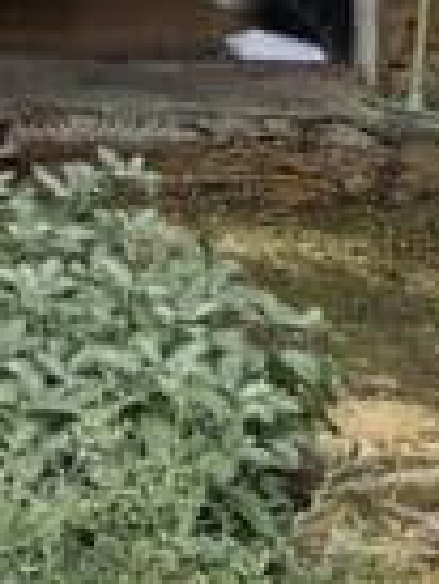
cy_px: -520
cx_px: -77
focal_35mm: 194
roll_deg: +0.0
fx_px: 3275
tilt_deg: -1.8
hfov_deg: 7.6
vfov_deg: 9.6
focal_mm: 4.25
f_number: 1.8
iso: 32
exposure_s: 1/327
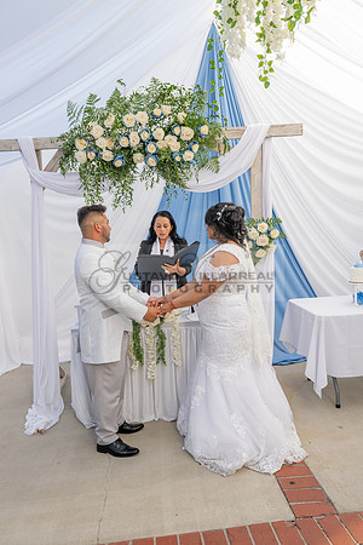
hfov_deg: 46.4
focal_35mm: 28
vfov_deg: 65.5
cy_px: 272
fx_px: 423
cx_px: 182
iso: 200
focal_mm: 28
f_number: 6.3
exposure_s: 1/125
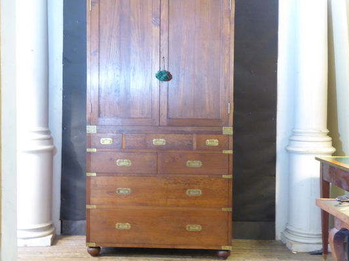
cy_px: 124
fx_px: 423
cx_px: 154
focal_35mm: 42
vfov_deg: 34.3
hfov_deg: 44.7
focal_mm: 6.7
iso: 800
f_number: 3.7
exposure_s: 1/4
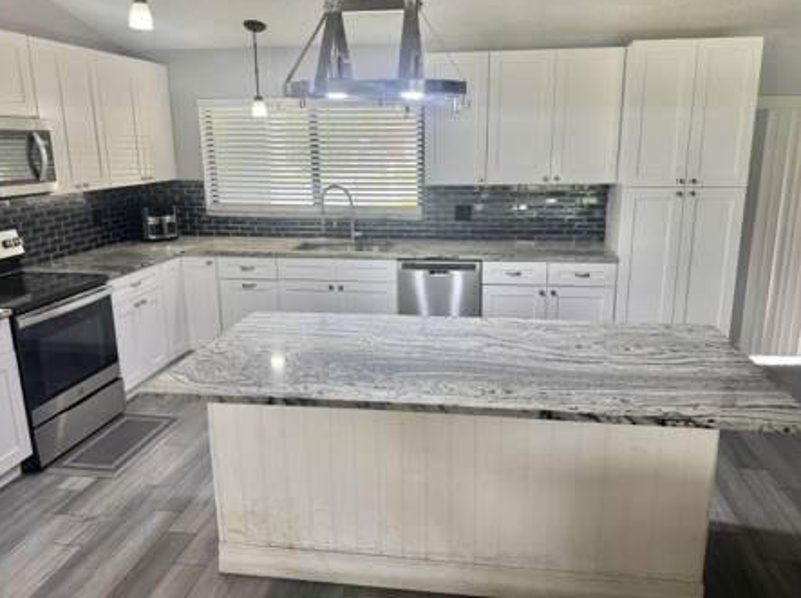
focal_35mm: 26
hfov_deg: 67.4
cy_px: 286
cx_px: 416
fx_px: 601
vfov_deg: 52.9
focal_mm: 6.76
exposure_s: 1/120
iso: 200
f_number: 1.78
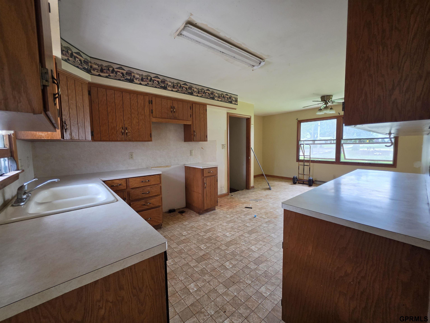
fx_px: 161
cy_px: 162
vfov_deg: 89.9
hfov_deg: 106.2
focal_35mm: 13
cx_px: 215
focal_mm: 2.2
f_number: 1.9
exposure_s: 1/120
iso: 160
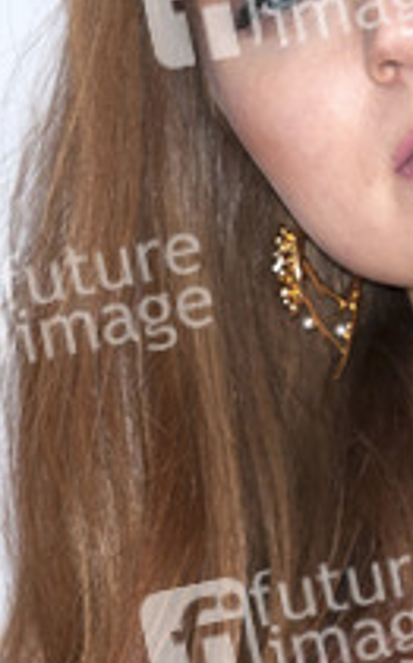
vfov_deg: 4.1
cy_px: 152
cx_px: 396
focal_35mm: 511
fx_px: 9215
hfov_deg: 2.6
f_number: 5.6
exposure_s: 1/250
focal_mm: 175
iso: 400
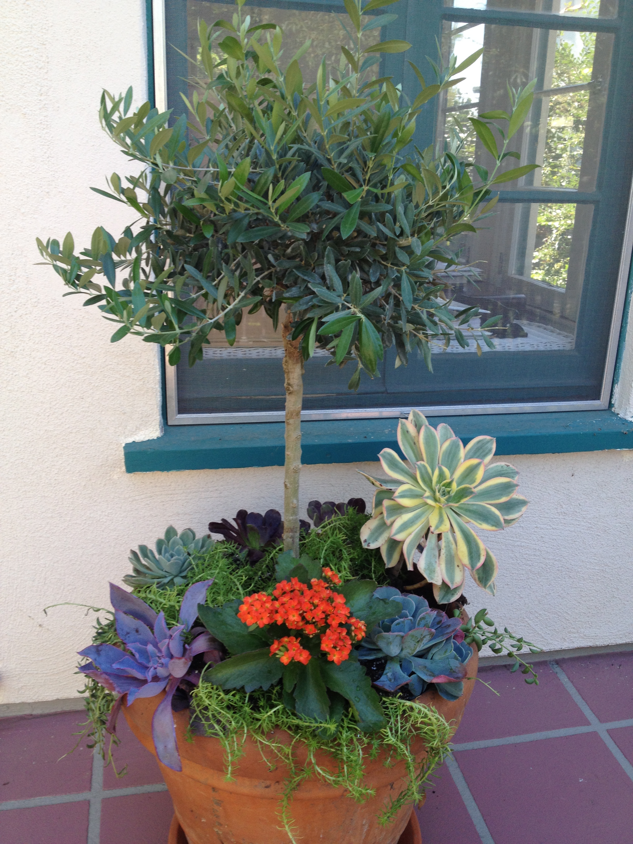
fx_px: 853
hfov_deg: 40.7
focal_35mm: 35
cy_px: 422
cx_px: 316
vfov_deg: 52.6
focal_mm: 4.28
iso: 50
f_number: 2.4
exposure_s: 1/155
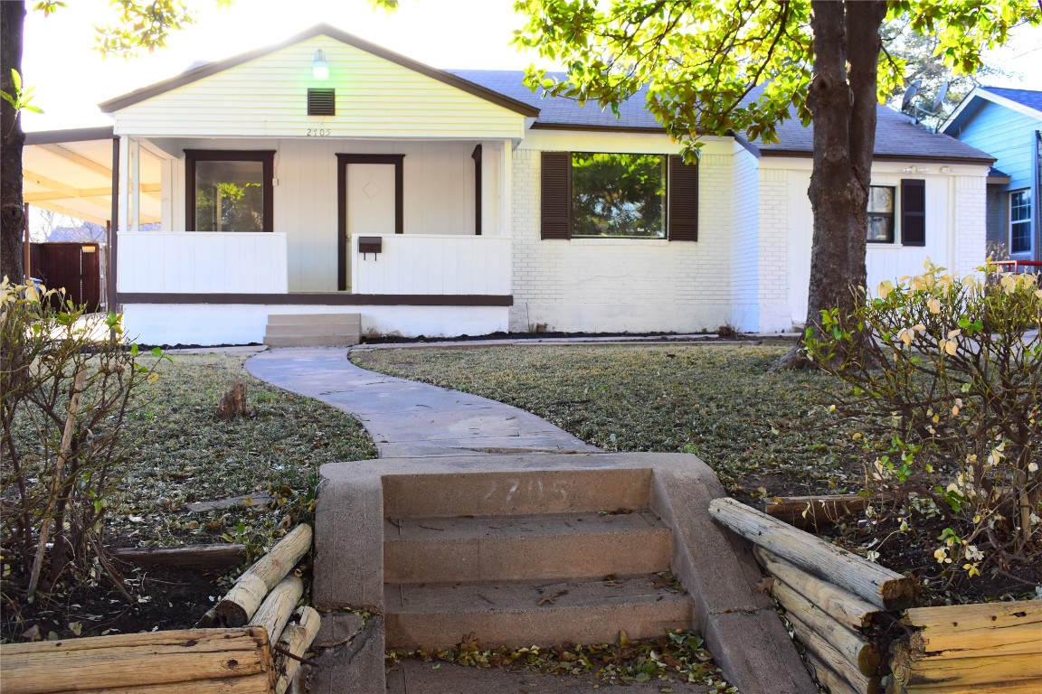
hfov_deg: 55.1
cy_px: 347
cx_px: 521
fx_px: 999
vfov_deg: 38.4
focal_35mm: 34
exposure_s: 1/160
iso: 400
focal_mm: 23
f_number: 6.3
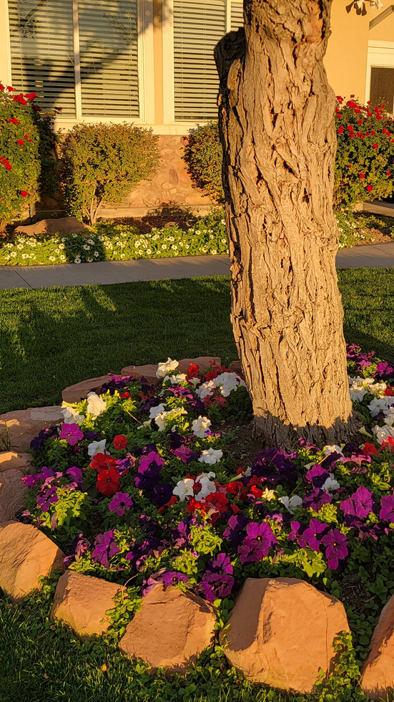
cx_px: 255
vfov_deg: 49.1
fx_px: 762
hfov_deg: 28.9
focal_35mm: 41
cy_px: 280
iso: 16
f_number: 1.8
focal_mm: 6.7
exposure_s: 1/267
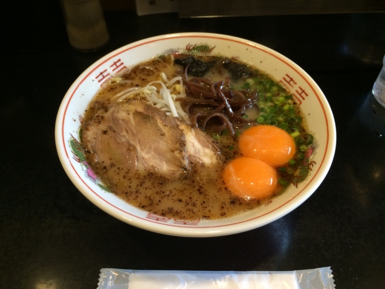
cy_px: 143
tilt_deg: -50.3
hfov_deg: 60.0
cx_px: 190
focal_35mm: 30
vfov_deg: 46.8
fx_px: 334
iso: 125
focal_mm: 4.15
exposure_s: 1/30
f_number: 2.2
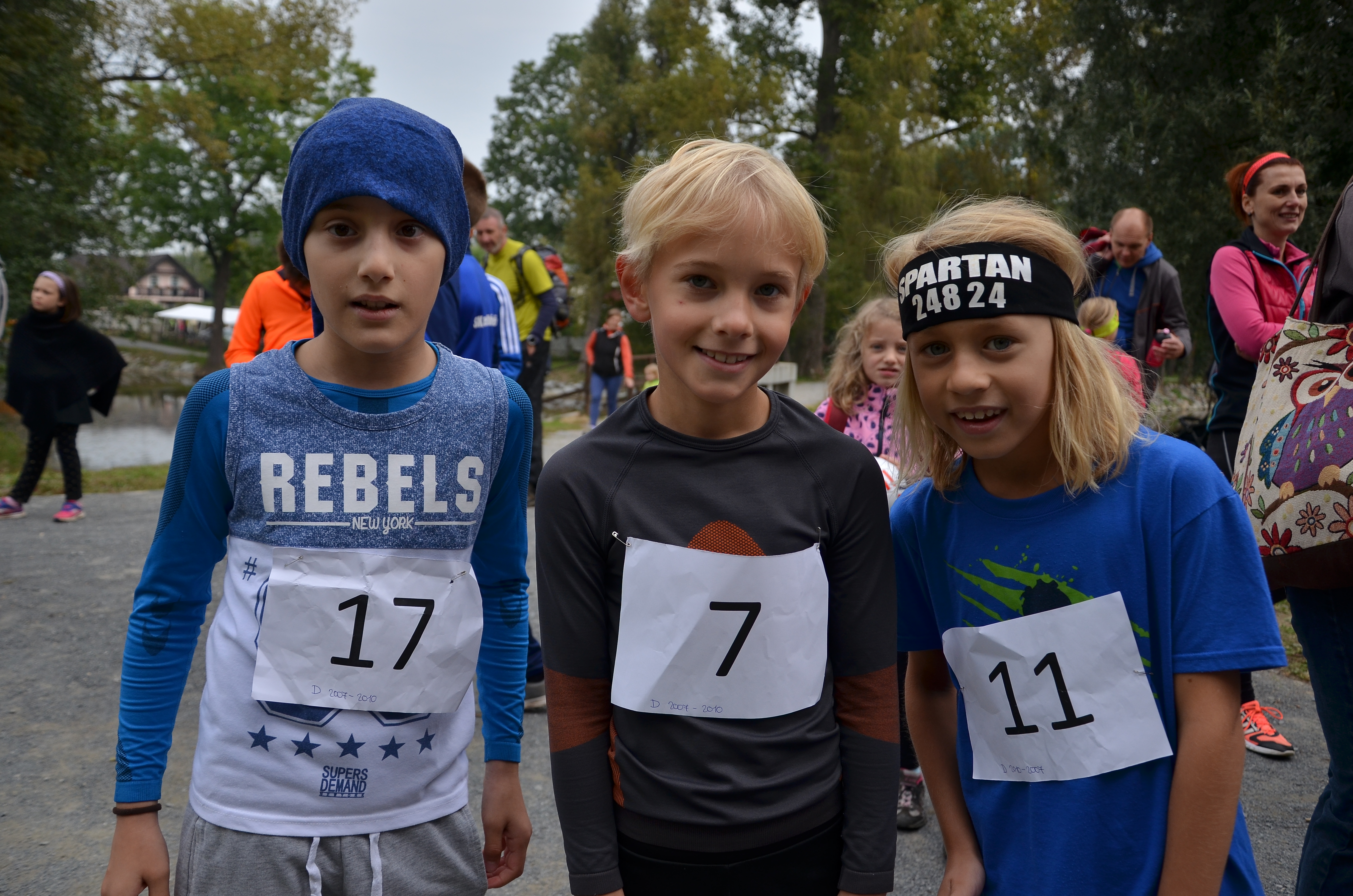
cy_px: 448
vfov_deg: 47.7
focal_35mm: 27
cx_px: 676
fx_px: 1013
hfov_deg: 67.5
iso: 125
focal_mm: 18
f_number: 3.5
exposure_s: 1/1000
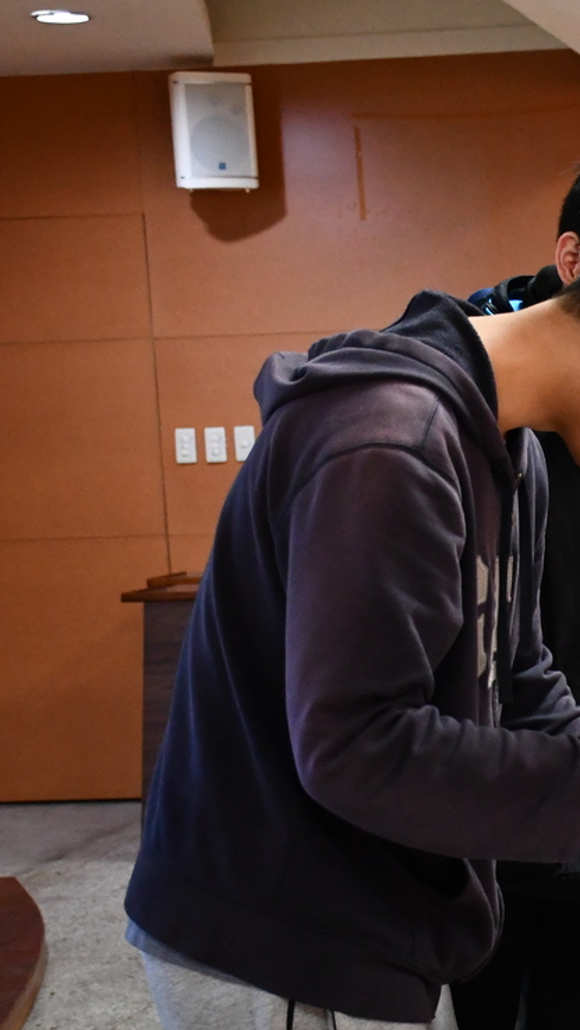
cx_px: 834
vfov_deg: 25.0
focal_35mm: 85
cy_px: 627
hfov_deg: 13.5
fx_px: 2323
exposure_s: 1/100
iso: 3200
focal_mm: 27
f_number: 4
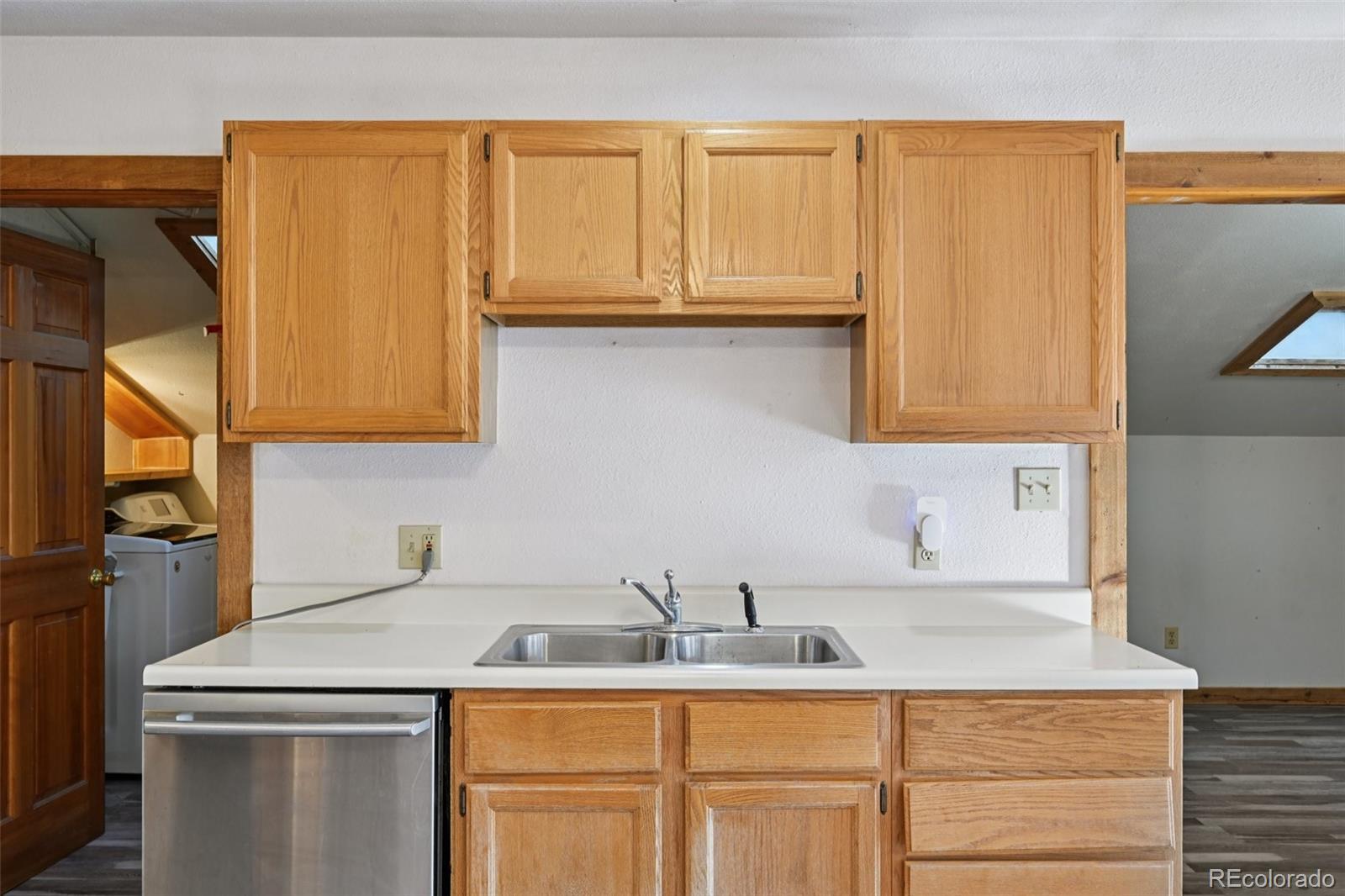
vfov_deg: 43.6
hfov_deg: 61.9
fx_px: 1121
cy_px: 448
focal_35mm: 30
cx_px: 672
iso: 400
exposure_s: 1/6
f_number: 8
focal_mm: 30
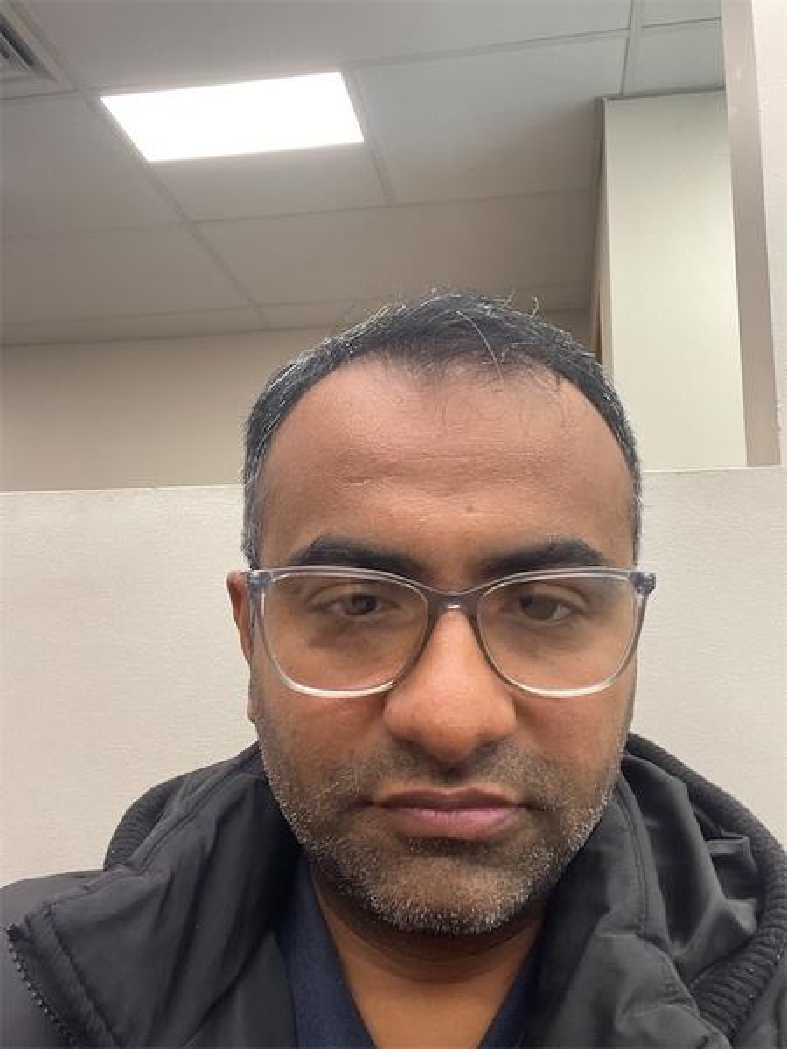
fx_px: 909
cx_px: 394
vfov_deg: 60.0
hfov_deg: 46.8
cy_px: 524
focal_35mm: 30
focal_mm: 2.71
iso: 160
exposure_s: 1/50
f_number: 2.2
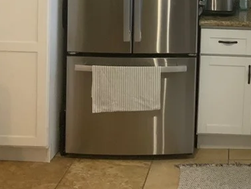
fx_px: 573
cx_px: 256
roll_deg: -2.4
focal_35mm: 79
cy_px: -29
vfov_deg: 17.9
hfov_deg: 23.6
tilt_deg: -3.9
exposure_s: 1/60
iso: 200
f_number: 1.8
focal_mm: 3
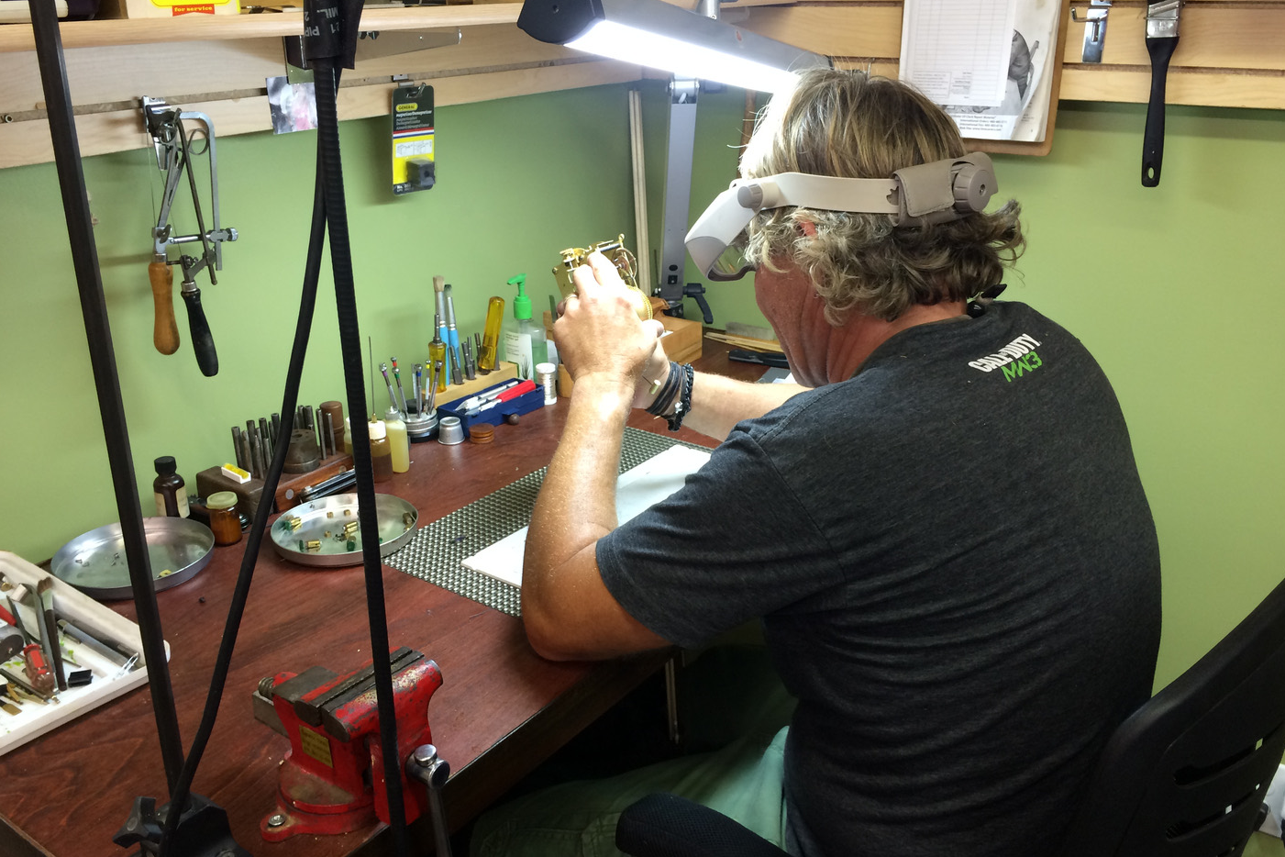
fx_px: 1106
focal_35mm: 31
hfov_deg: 60.3
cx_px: 637
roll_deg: +1.3
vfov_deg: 42.3
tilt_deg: -23.3
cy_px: 423
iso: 64
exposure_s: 1/30
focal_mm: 4.15
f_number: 2.2
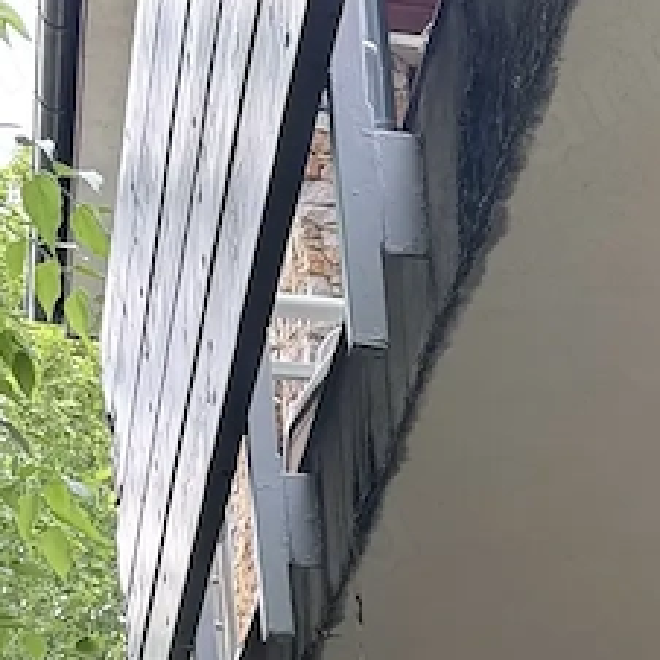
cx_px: 1121
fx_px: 2696
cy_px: 1638
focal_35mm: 125
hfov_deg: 12.9
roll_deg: +3.2
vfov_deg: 11.3
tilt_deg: -2.9
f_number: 1.78
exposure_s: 1/121
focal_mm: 6.76
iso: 64
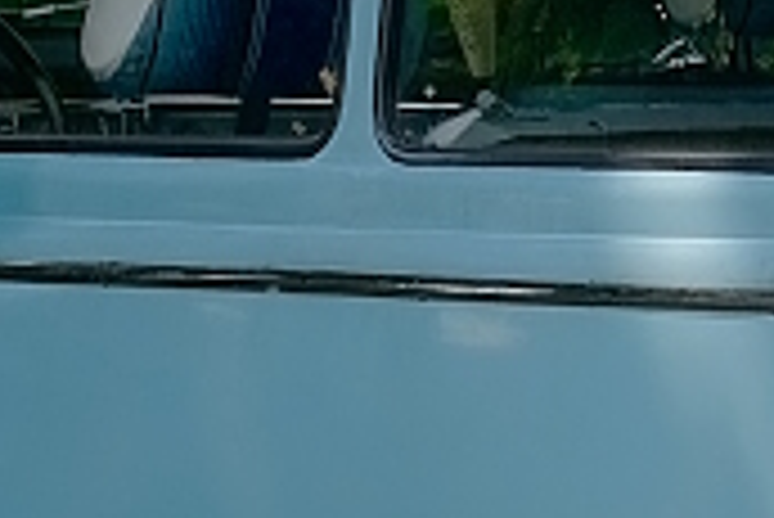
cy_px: 169
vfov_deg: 2.0
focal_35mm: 680
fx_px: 14642
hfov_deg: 3.0
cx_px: 536
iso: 500
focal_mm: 65
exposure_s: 1/250
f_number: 9
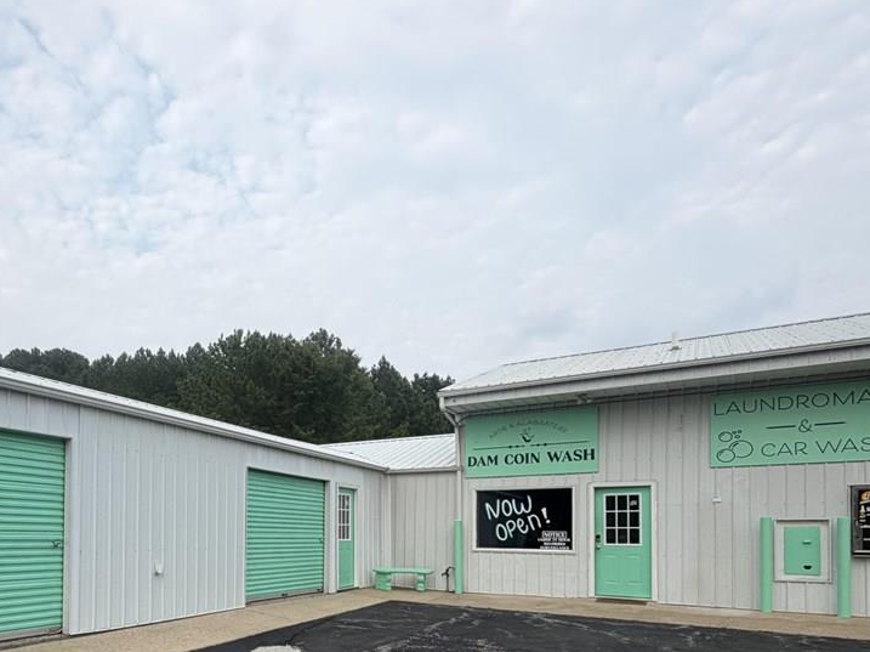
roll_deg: -0.1
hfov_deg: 66.5
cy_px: 520
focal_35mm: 25
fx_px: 628
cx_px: 255
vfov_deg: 51.5
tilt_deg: +0.8
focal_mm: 2.22
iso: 40
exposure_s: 1/502
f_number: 2.2
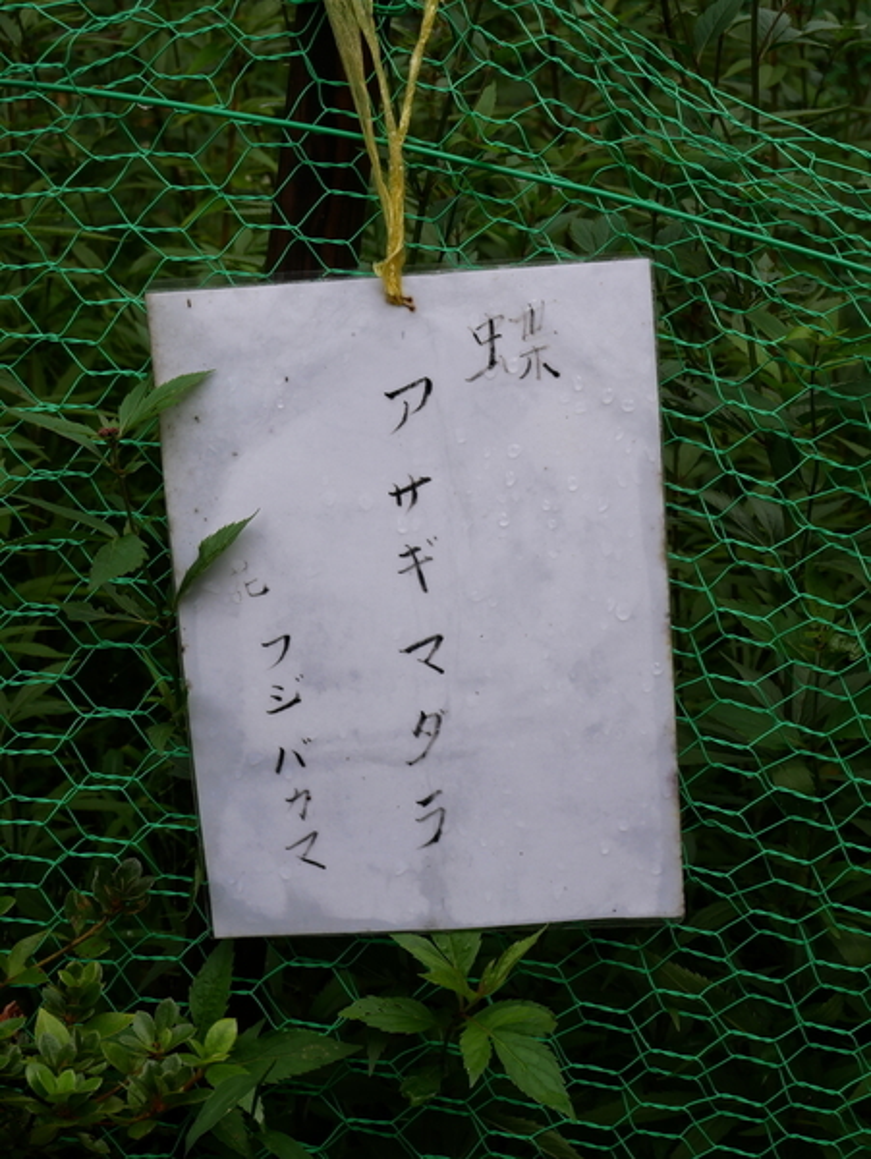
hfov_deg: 21.0
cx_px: 436
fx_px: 2345
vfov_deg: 27.8
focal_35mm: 70
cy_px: 580
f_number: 7.1
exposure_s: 1/250
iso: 200
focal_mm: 35
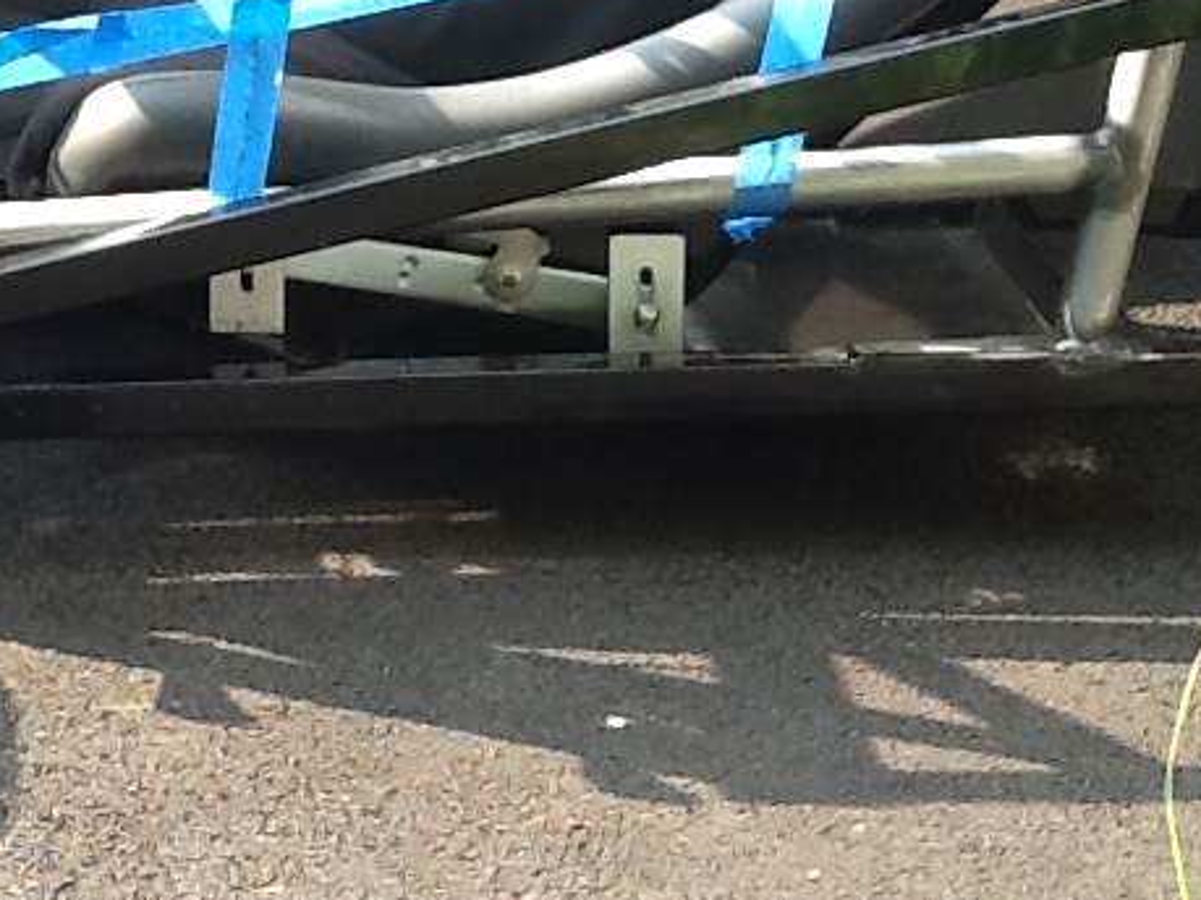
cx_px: 479
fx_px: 2324
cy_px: 165
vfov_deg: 21.6
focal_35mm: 67
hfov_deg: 28.9
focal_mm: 2.03
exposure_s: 1/120
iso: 64
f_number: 2.4
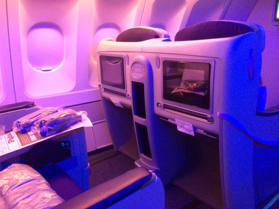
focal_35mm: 30
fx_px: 242
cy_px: 104
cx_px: 140
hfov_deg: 60.0
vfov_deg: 46.8
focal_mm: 4.12
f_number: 2.2
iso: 320
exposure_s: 1/15
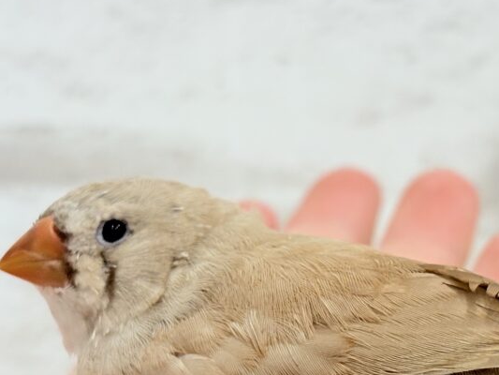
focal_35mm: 117
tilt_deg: -2.9
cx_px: 396
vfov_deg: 12.6
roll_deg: +0.6
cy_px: 304
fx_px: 1687
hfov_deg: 16.7
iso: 80
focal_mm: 5.96
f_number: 1.6
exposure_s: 1/100
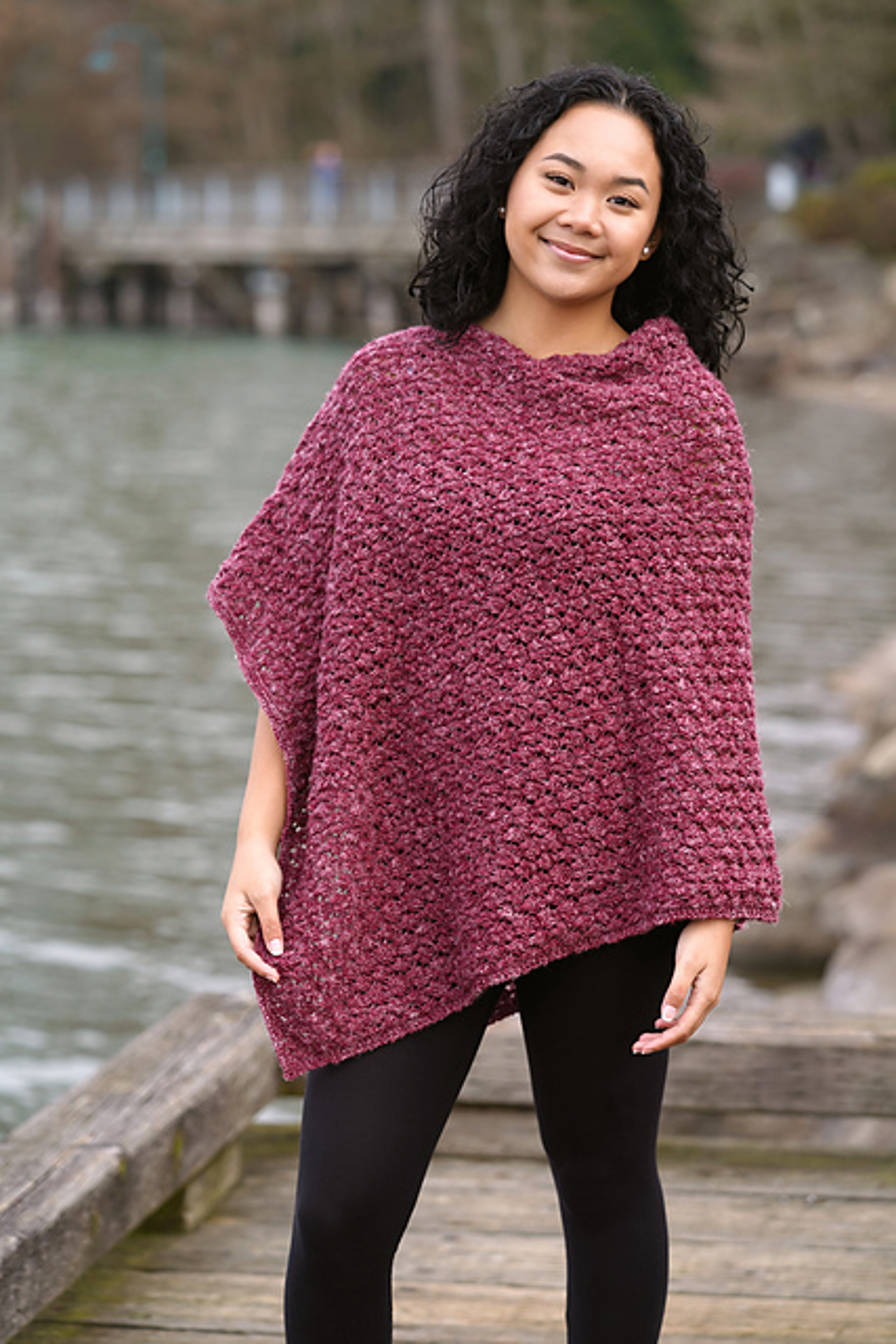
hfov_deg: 12.3
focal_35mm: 111
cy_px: 672
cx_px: 448
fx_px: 4141
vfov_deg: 18.4
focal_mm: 111
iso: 80
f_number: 4
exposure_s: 1/160
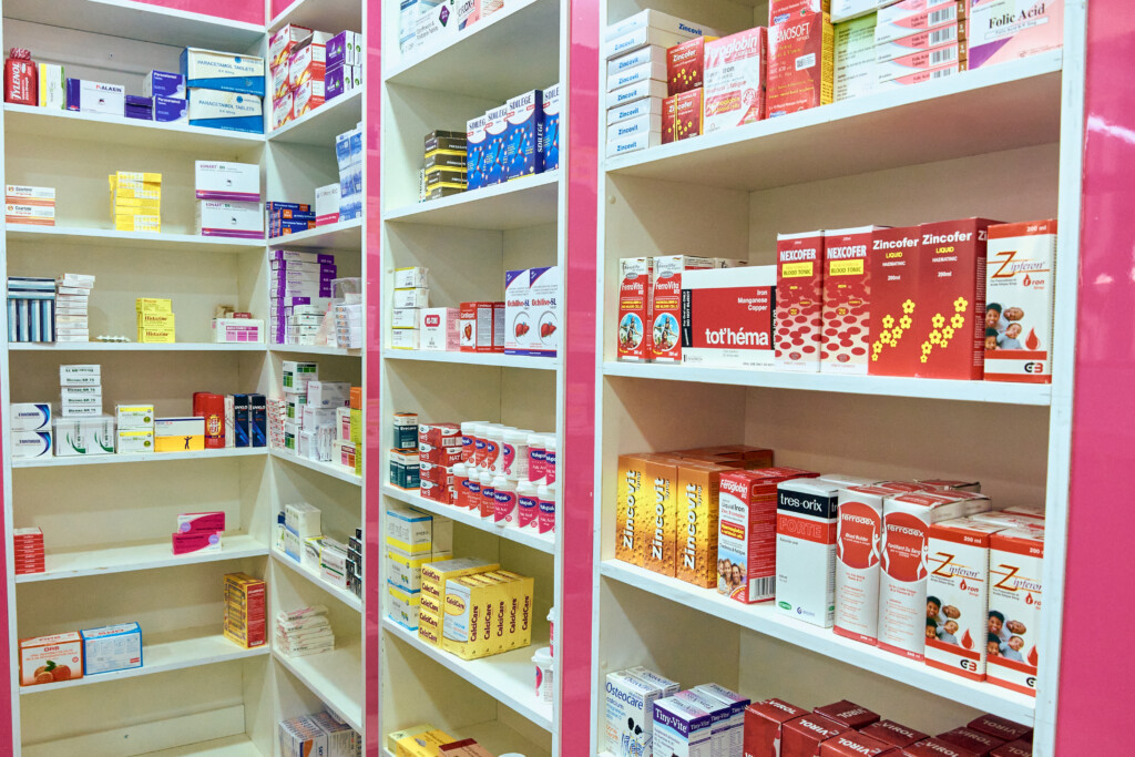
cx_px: 568
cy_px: 378
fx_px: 946
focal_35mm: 30
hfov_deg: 61.9
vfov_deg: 43.6
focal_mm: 20
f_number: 5
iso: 4000
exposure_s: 1/80
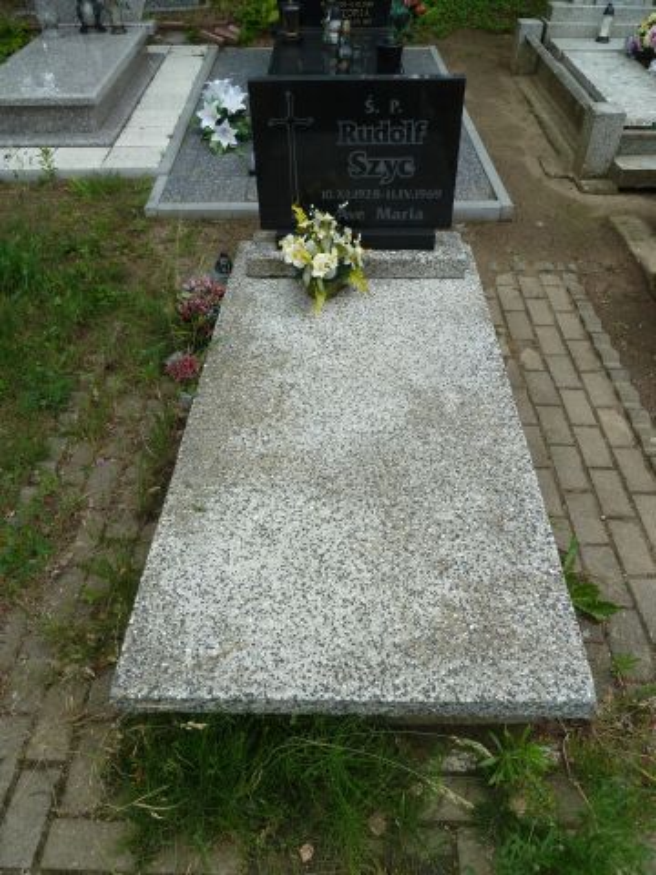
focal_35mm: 25
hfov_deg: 54.9
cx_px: 328
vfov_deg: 69.4
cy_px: 438
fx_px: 632
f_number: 4
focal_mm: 4.1
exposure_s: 1/320
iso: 80
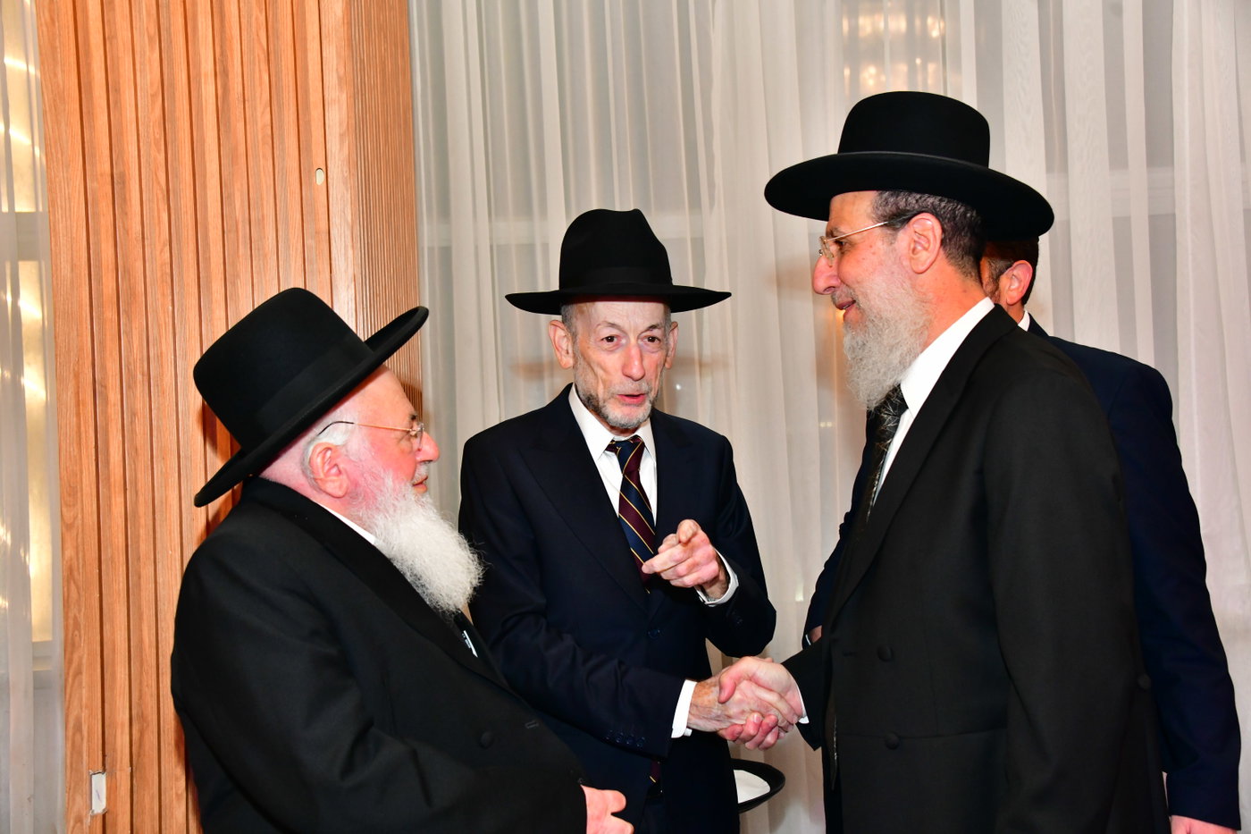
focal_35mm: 45
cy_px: 417
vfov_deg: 29.9
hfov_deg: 43.6
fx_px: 1563
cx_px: 626
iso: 2000
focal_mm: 45
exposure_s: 1/125
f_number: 5.6
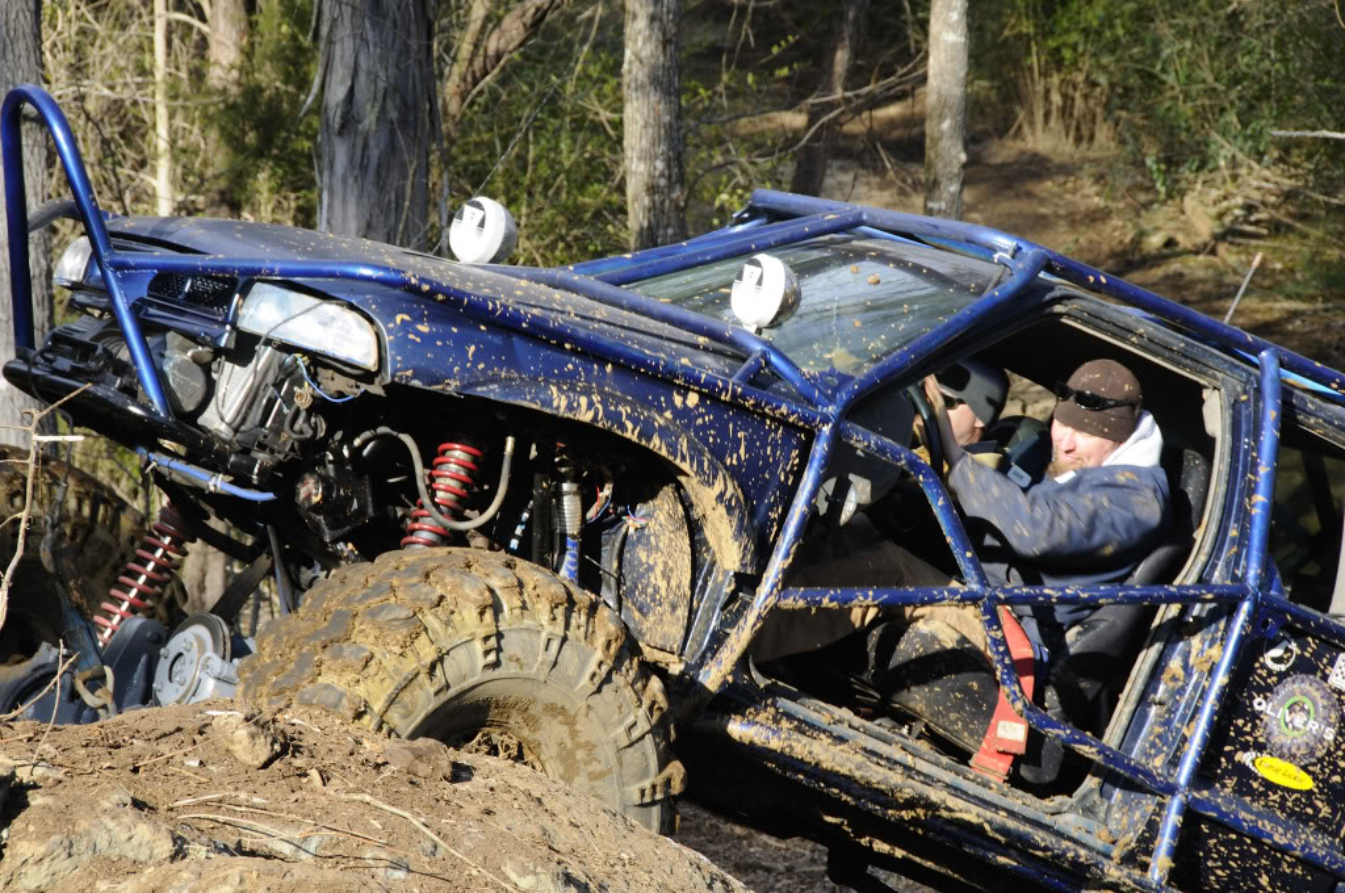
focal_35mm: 202
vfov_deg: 6.8
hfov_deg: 10.2
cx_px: 672
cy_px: 446
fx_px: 7556
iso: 200
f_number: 11
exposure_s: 1/60
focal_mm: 135
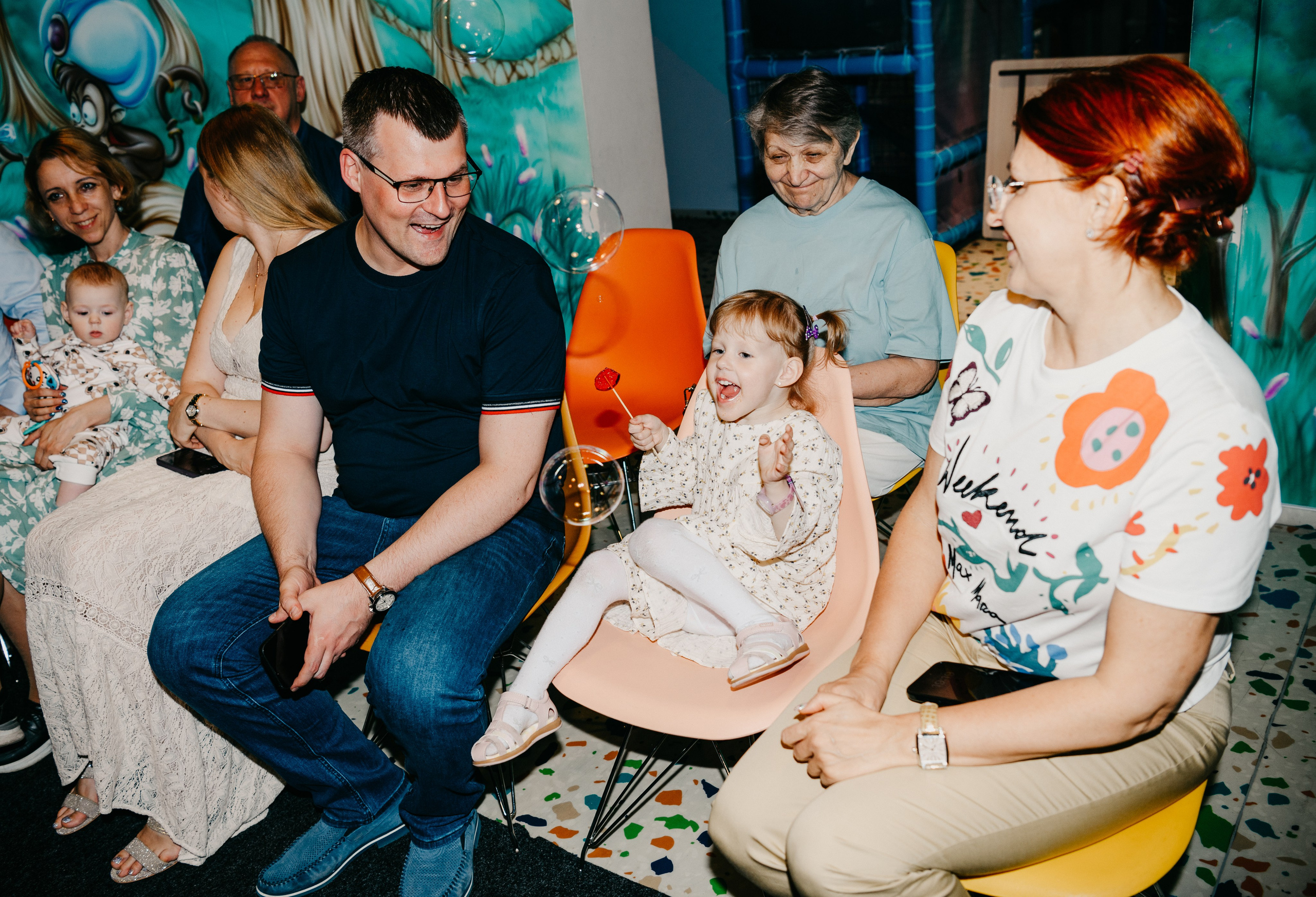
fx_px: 1203
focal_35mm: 33
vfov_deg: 40.9
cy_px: 432
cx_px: 618
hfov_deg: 57.3
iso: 160
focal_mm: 31
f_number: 3.5
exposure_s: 1/160
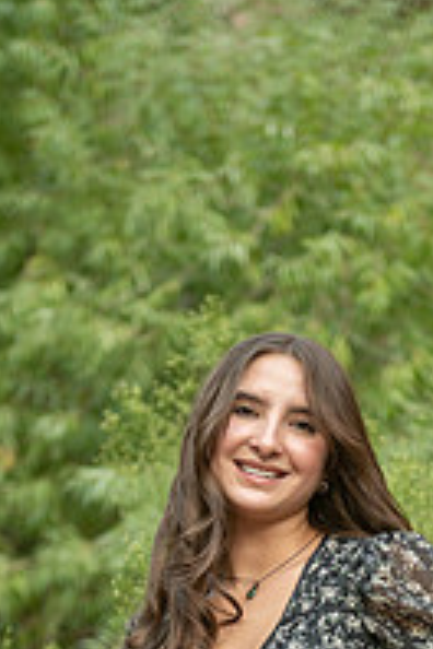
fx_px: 2868
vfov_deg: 12.7
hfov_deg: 8.6
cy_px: 731
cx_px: 300
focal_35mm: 159
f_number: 2.8
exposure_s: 1/200
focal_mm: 70
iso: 640
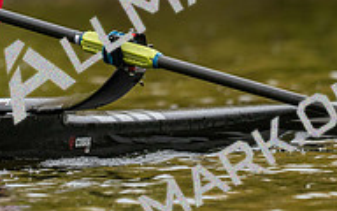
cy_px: -43
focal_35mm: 1235
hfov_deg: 1.7
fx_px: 11343
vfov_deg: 1.1
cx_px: -146
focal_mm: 400
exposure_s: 1/2500
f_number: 4.5
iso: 1600
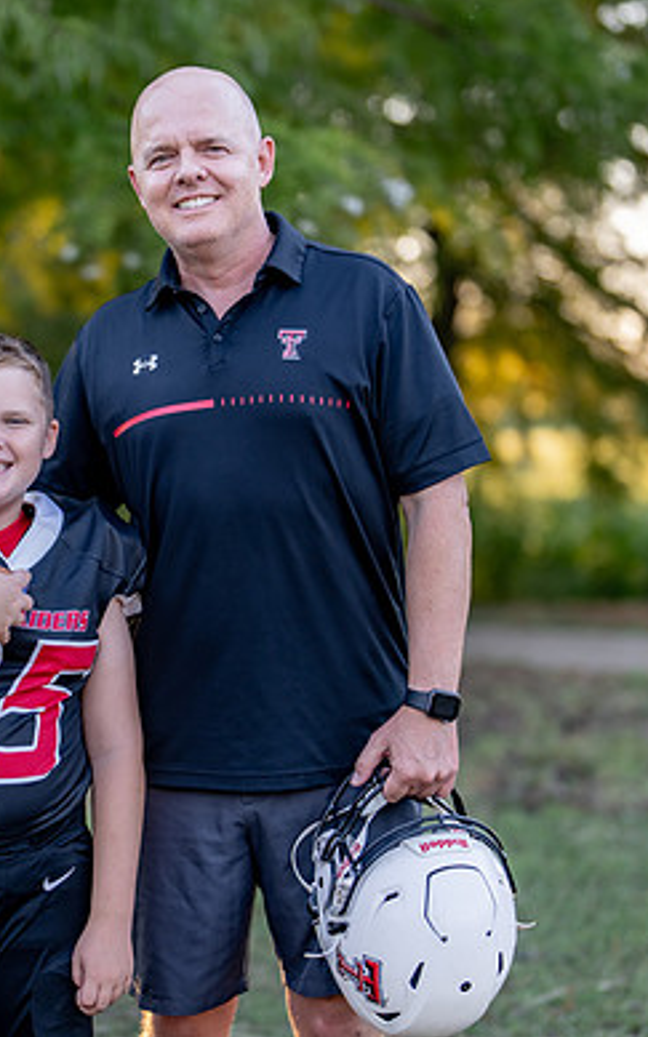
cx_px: 128
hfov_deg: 14.0
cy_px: 525
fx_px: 2629
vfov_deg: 22.3
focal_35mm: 93
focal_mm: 50
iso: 100
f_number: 1.2
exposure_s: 1/400
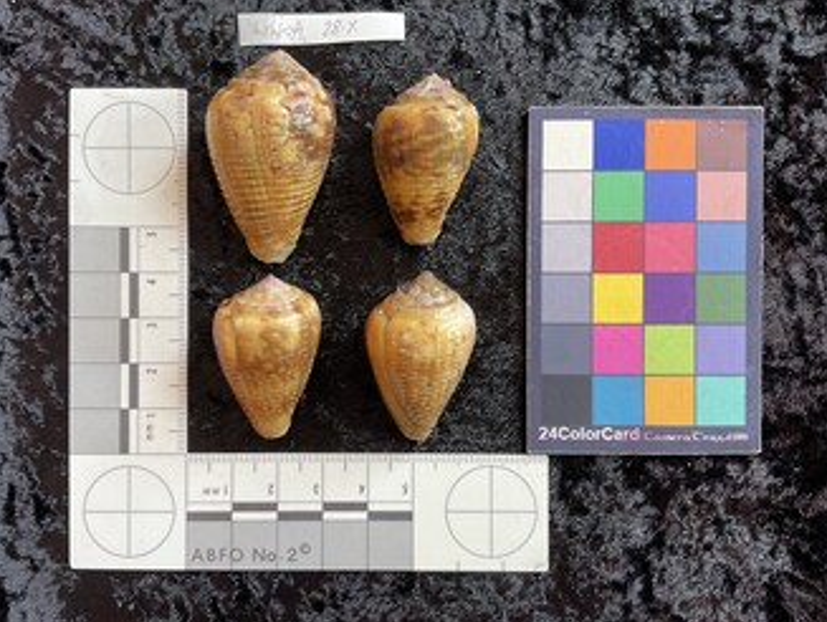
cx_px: 400
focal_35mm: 31
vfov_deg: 45.5
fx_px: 741
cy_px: 312
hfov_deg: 58.3
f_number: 1.8
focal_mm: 3
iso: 50
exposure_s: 1/120
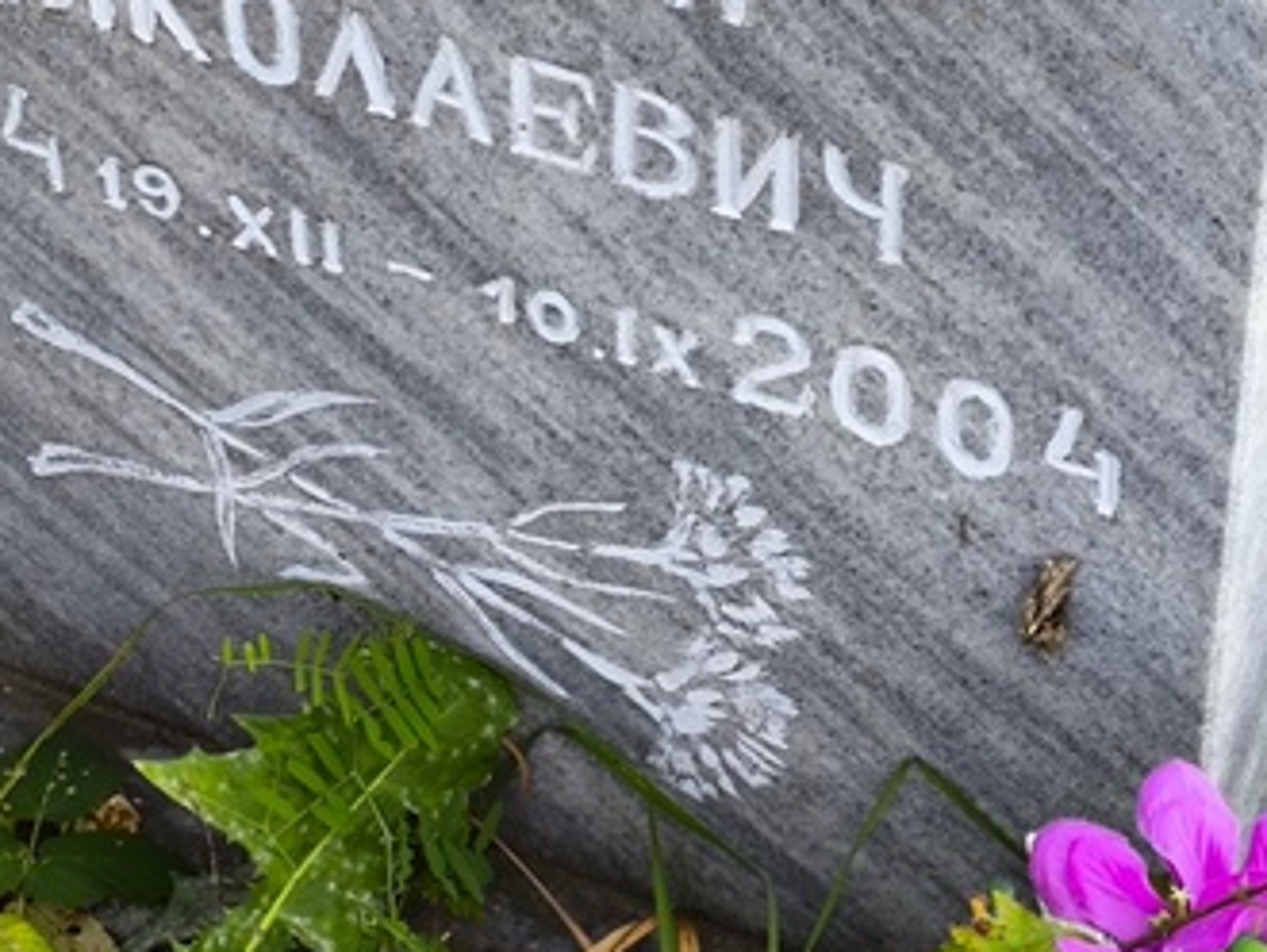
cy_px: -4
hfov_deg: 16.3
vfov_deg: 12.1
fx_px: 4432
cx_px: 612
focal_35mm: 121
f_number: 1.7
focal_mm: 4.71
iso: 50
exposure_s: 1/144
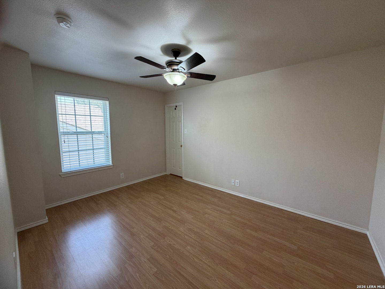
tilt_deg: -6.5
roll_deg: -0.1
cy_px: 144
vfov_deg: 85.7
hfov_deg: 102.1
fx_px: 156
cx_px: 192
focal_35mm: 14
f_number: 2.2
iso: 200
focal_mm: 2.22
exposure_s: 1/60
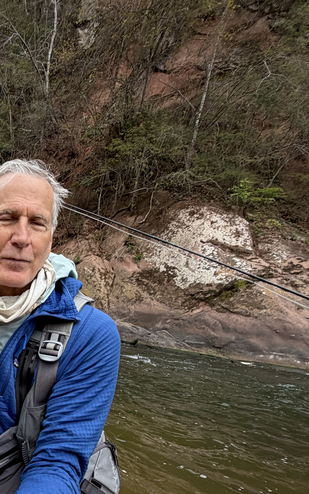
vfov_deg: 60.5
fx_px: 404
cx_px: -62
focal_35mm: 30
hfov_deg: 33.8
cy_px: 351
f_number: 2.2
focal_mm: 2.22
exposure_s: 1/151
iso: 50
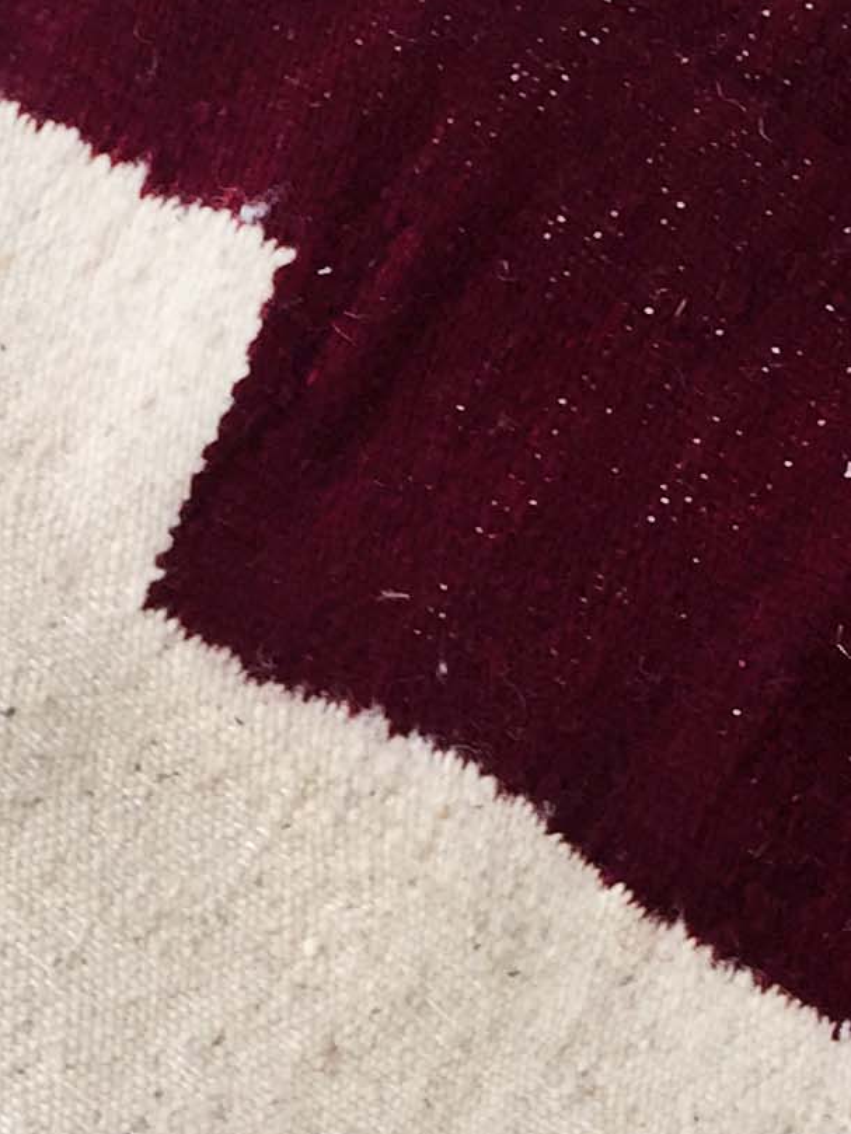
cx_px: 77
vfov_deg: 16.4
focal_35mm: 117
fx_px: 3834
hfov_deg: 12.6
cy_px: 1200
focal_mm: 4.15
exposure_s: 1/50
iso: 40
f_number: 2.2
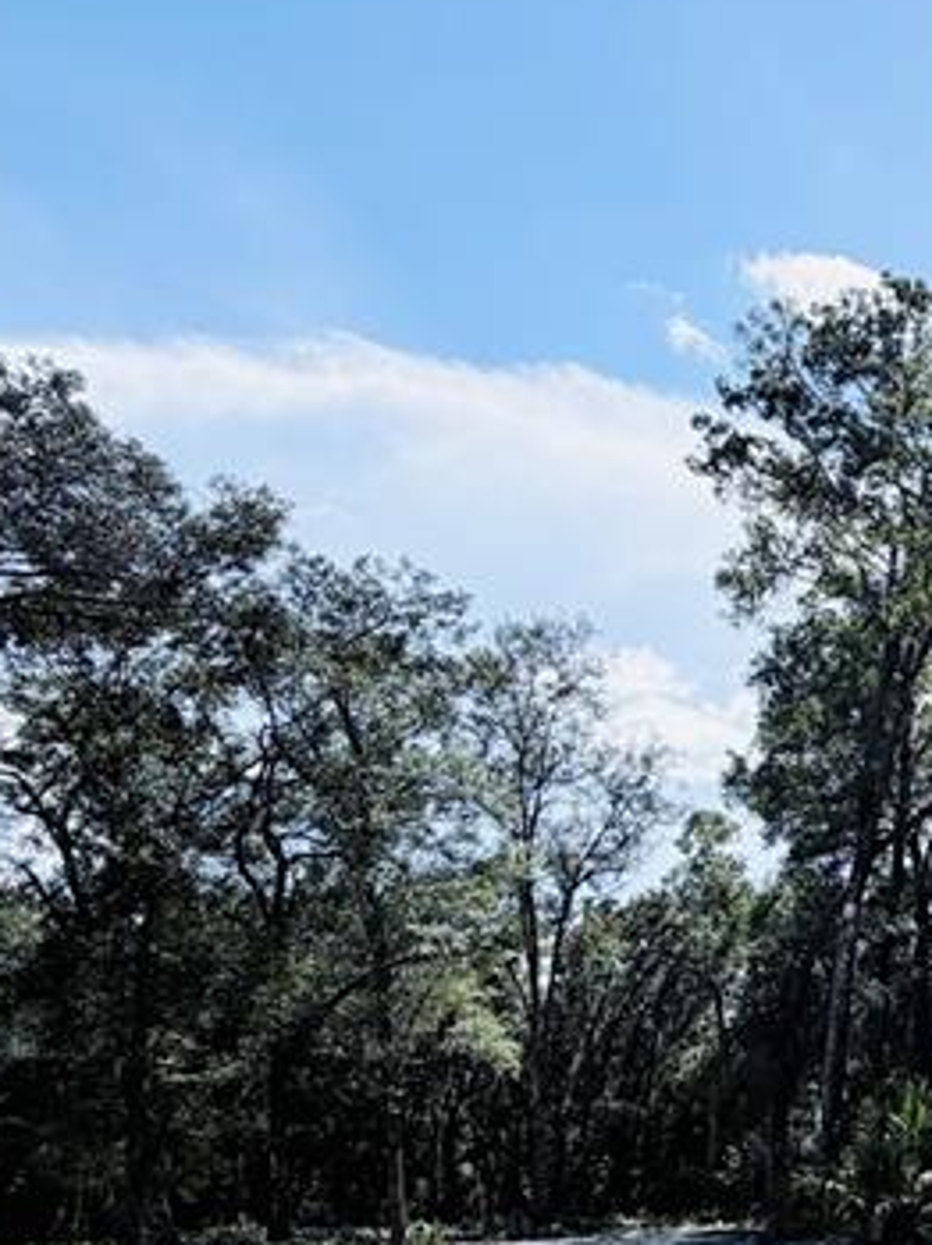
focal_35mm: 41
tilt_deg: +5.6
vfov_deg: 43.3
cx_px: 1263
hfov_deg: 27.9
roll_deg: +3.2
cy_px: 1028
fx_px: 1474
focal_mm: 2.22
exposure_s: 1/841
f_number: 2.2
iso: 20
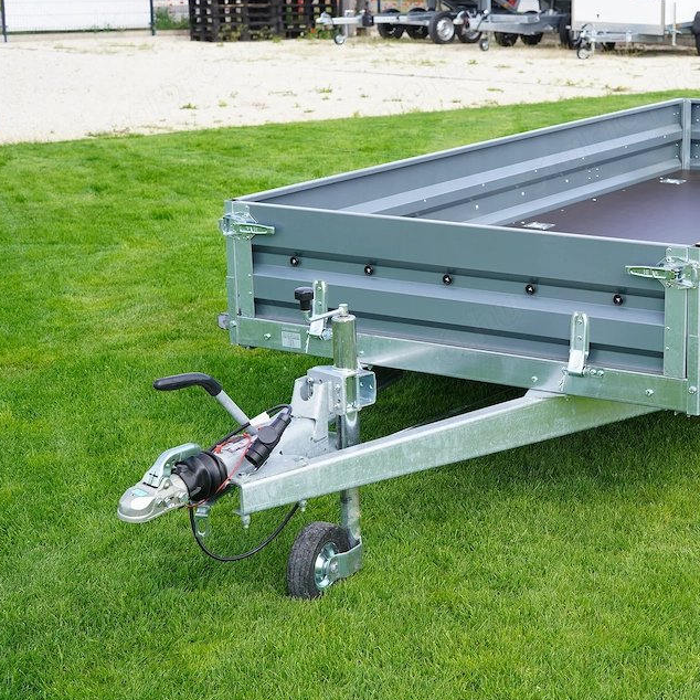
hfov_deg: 25.3
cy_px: 356
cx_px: 545
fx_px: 1533
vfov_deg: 25.7
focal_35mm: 67
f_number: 6.3
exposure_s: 1/100
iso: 100
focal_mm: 50
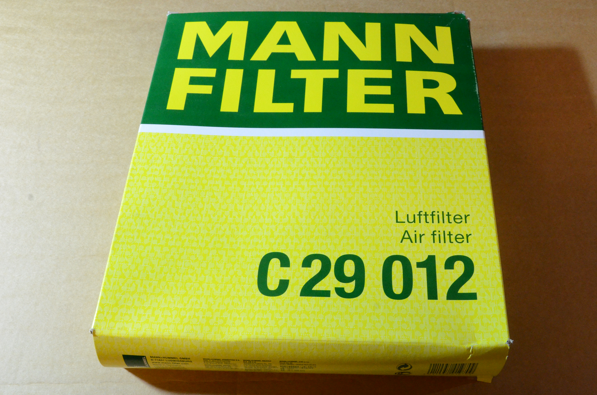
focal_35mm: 38
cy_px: 210
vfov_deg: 34.9
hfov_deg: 50.7
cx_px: 333
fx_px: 629
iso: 2500
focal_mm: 22
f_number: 16
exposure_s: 1/60
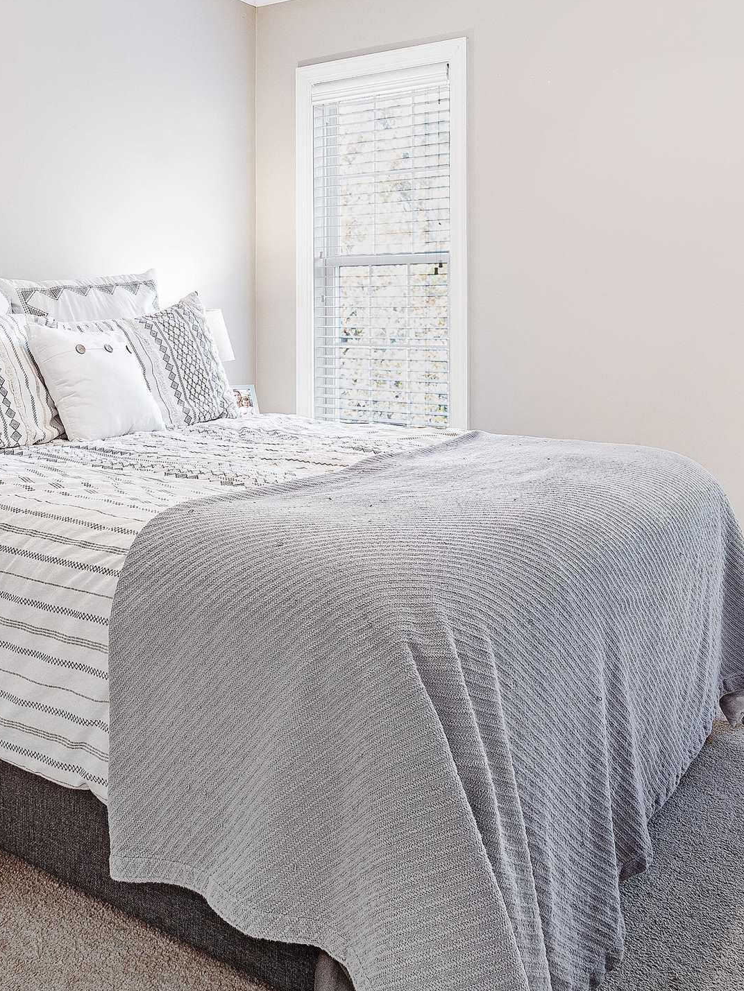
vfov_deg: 57.1
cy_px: 329
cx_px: 346
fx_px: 888
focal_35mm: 31
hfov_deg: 45.4
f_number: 7.1
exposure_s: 1/4
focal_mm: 10
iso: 100
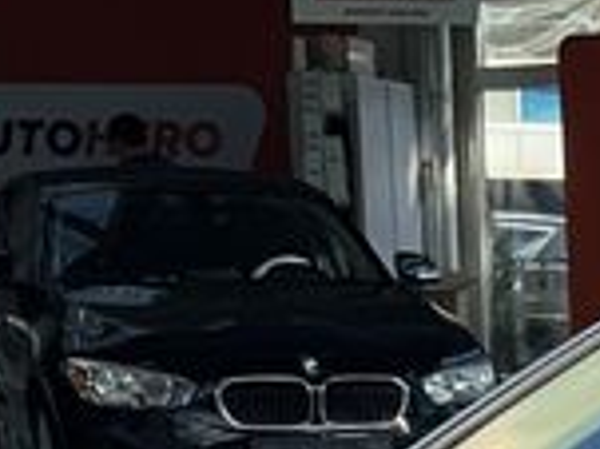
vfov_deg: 8.6
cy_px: 1136
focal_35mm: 154
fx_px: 2667
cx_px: 834
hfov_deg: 12.3
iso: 25
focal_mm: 3
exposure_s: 1/486
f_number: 1.8
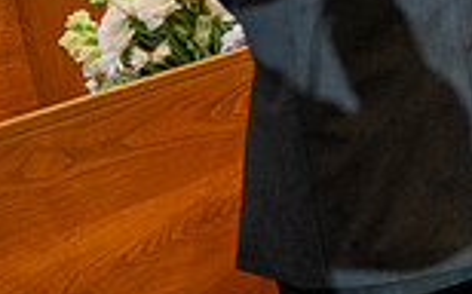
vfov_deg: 11.2
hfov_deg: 16.3
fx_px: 1363
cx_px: 863
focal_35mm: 106
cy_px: -298
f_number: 3.2
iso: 1000
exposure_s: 1/200
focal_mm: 24
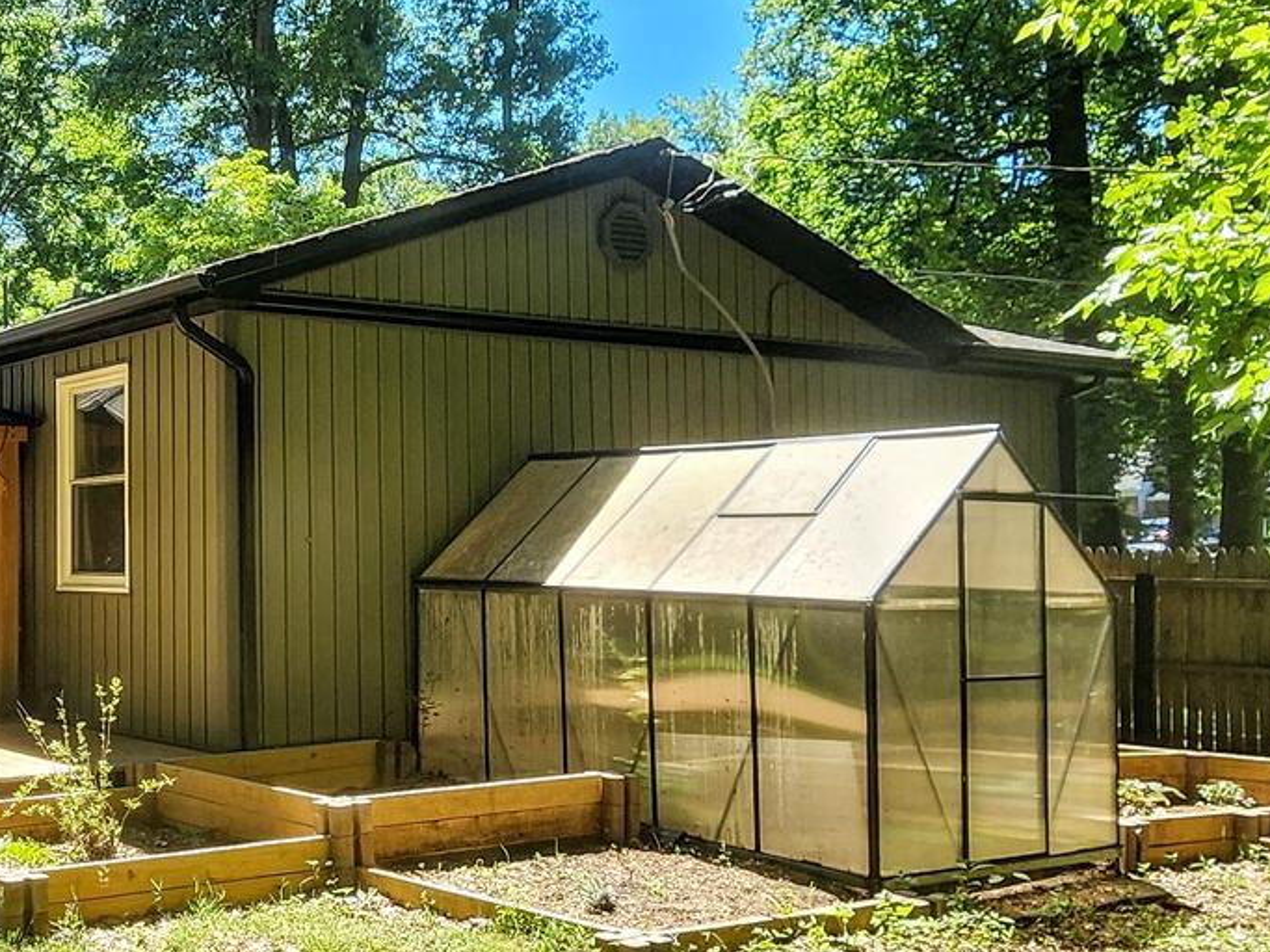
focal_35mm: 39
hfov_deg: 42.9
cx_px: 78
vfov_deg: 36.8
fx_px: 1431
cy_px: 461
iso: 50
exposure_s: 1/418
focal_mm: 2.2
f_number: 2.2
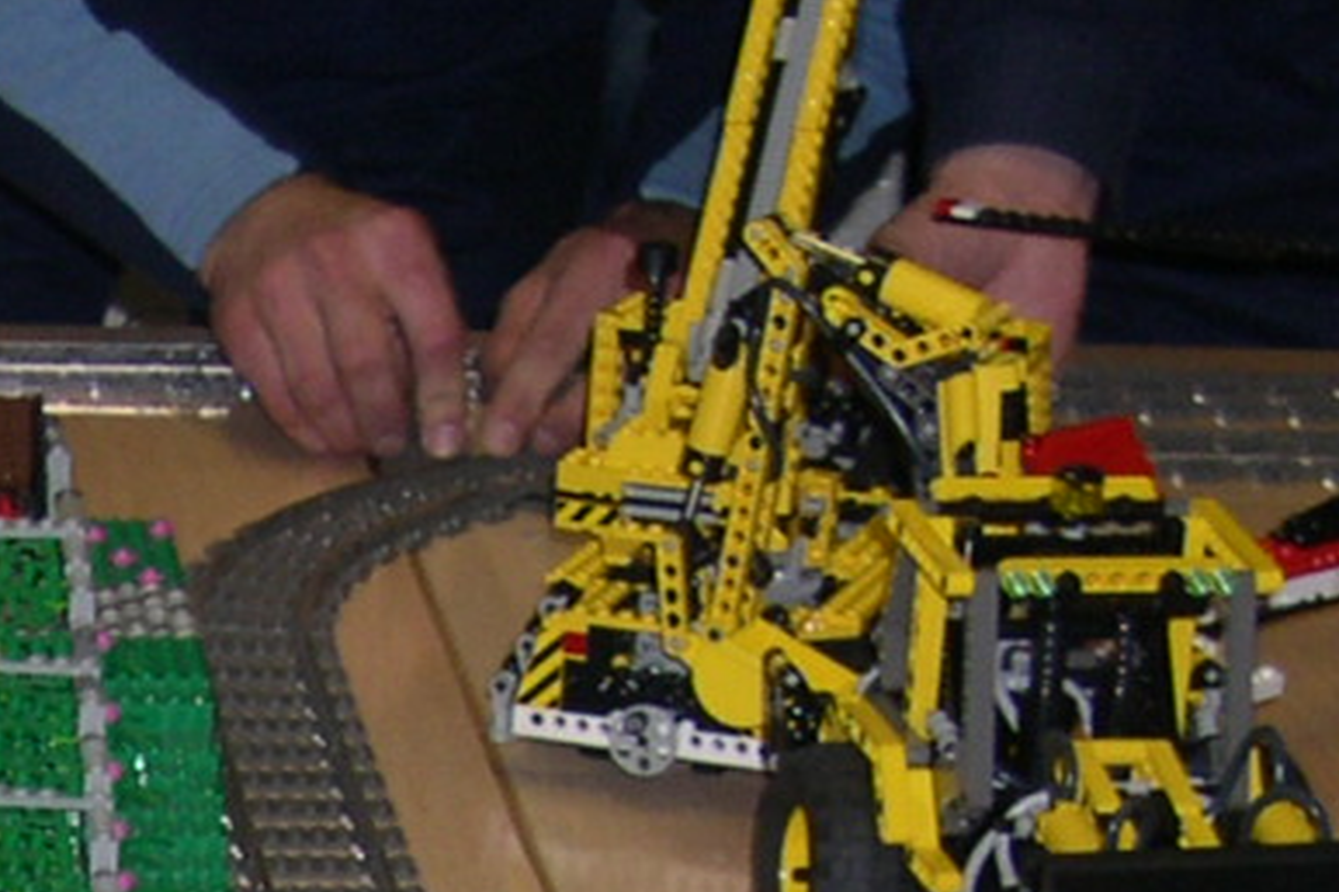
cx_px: -656
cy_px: 1604
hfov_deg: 12.0
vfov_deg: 8.1
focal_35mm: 164
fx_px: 6097
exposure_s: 1/60
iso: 100
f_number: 2.8
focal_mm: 8
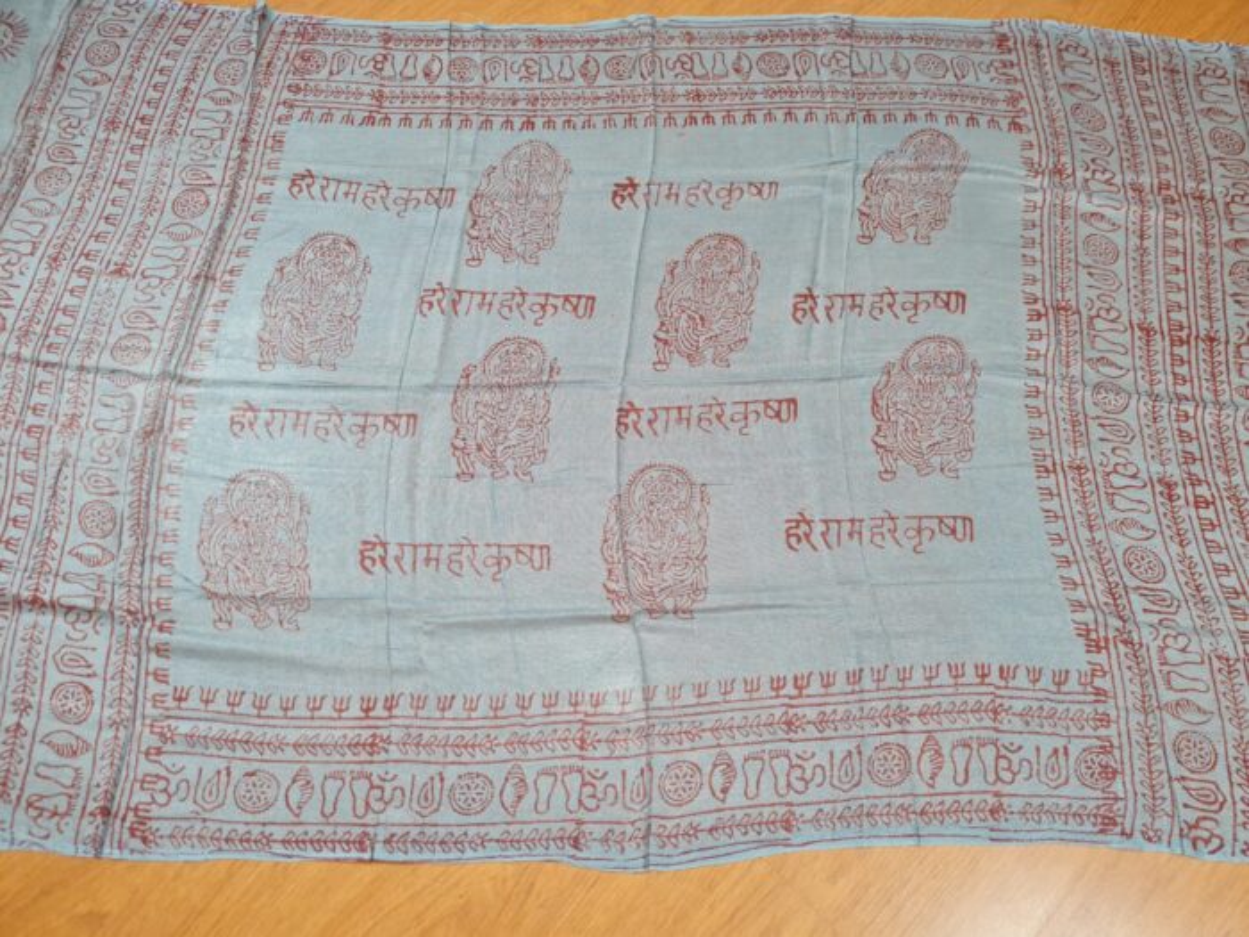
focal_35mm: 26
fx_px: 938
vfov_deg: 53.1
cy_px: 468
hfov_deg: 67.3
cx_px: 624
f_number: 1.8
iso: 200
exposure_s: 1/40
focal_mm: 5.4
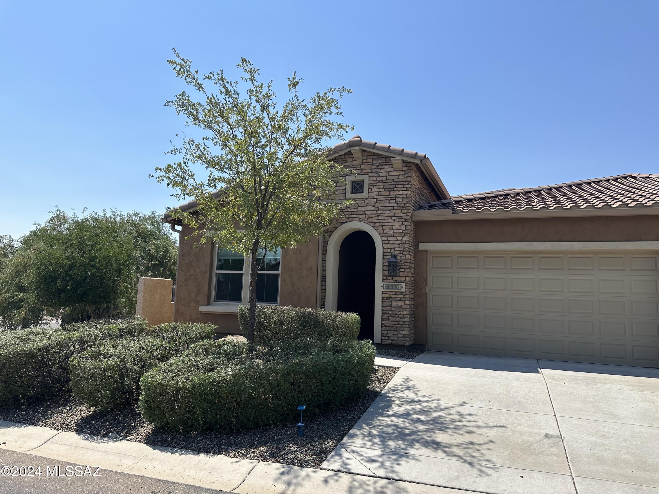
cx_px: 330
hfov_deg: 71.6
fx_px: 457
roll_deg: -1.6
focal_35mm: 24
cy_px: 247
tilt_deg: +6.5
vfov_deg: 56.8
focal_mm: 6.86
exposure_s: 1/5000
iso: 80
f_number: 1.78
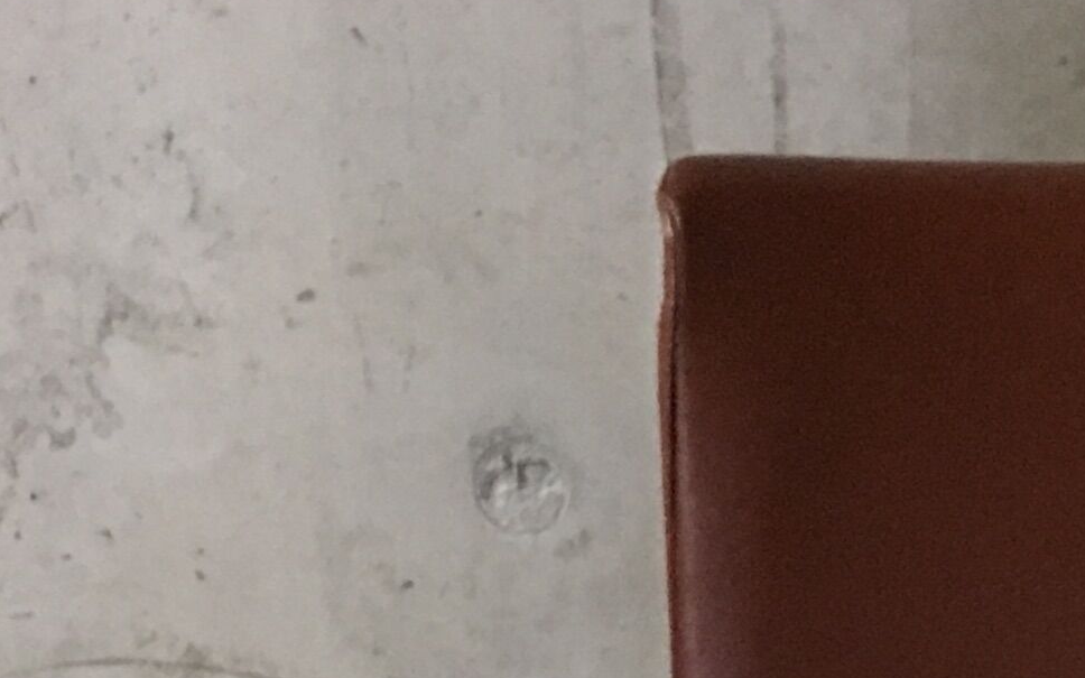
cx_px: 1235
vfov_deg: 9.3
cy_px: 1518
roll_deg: -3.0
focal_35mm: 128
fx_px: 3785
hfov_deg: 15.8
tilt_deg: -26.4
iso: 160
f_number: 2.2
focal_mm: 4.15
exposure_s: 1/4
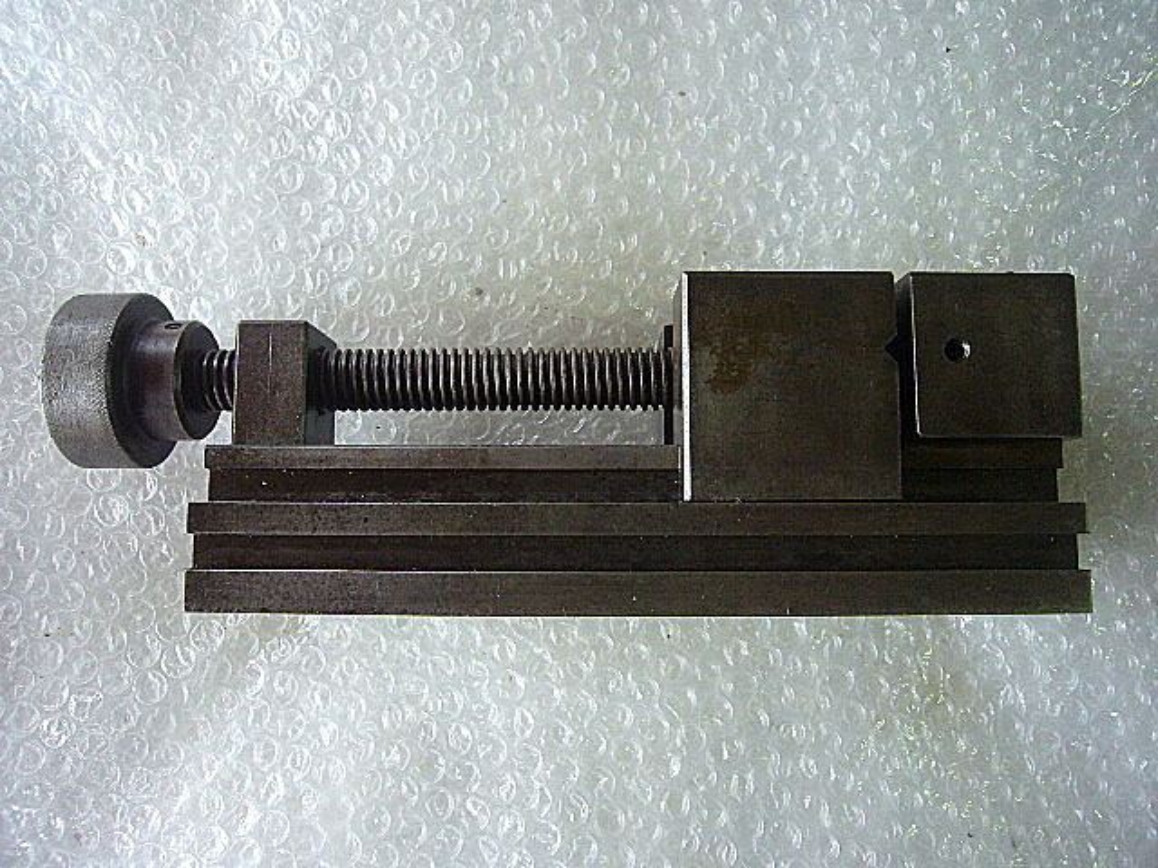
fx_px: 937
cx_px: 579
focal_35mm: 28
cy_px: 434
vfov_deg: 49.7
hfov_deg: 63.4
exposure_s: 1/15
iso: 160
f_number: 2.8
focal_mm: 4.6
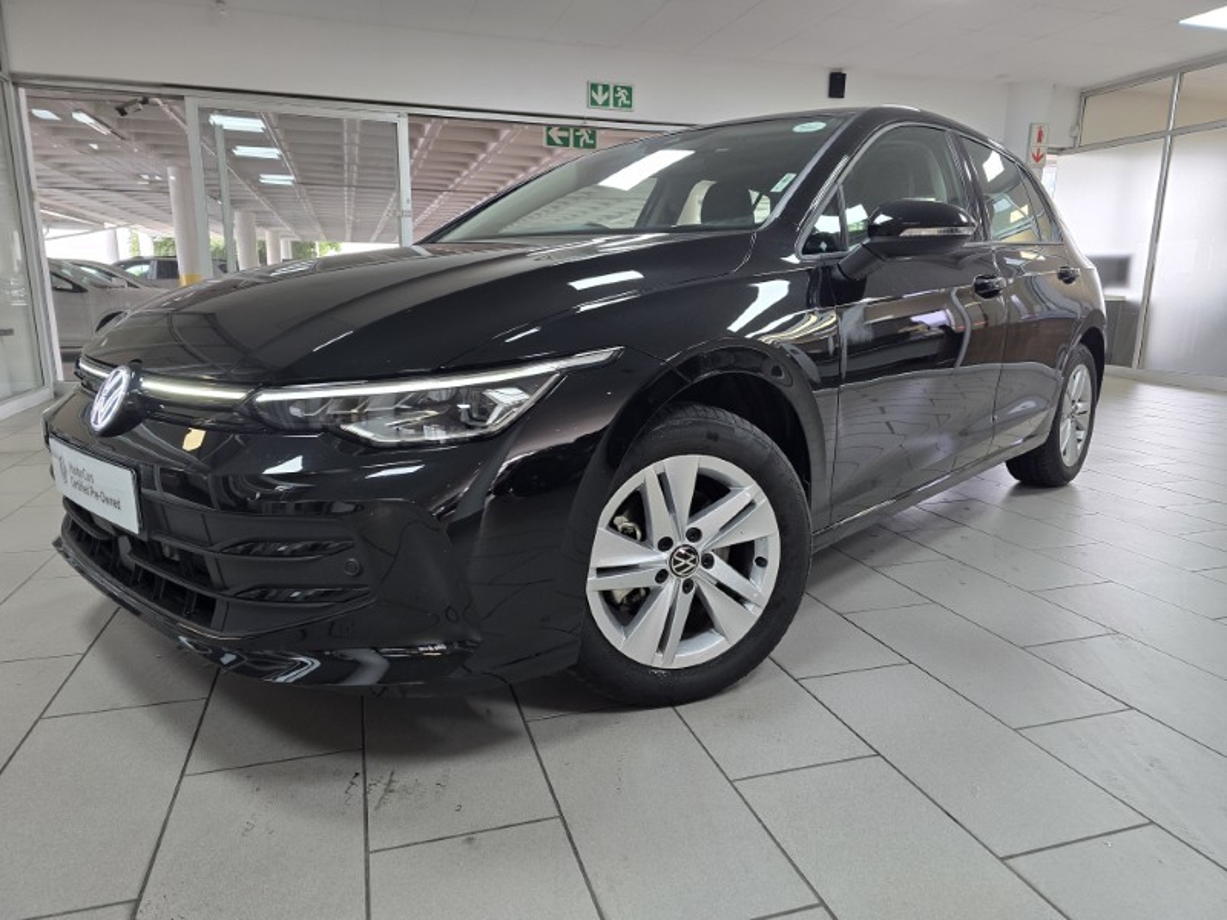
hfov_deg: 73.9
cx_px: 614
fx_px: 815
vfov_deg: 58.9
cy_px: 460
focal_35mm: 23
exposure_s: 1/100
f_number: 1.7
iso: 160
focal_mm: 6.3
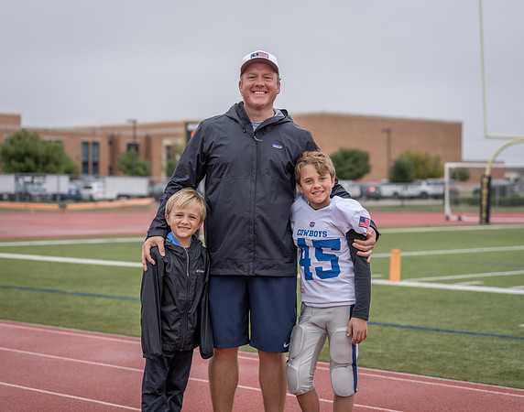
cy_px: 200
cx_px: 265
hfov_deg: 23.9
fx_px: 1236
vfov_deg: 18.9
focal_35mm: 80
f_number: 2.8
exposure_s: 1/500
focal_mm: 70
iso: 100
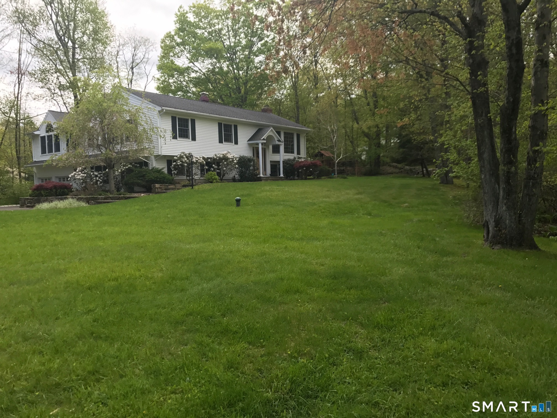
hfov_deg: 63.4
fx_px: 451
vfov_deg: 49.7
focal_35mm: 28
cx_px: 278
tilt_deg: -1.3
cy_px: 209
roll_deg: +0.3
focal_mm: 3.99
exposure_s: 1/488
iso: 20
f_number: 1.8
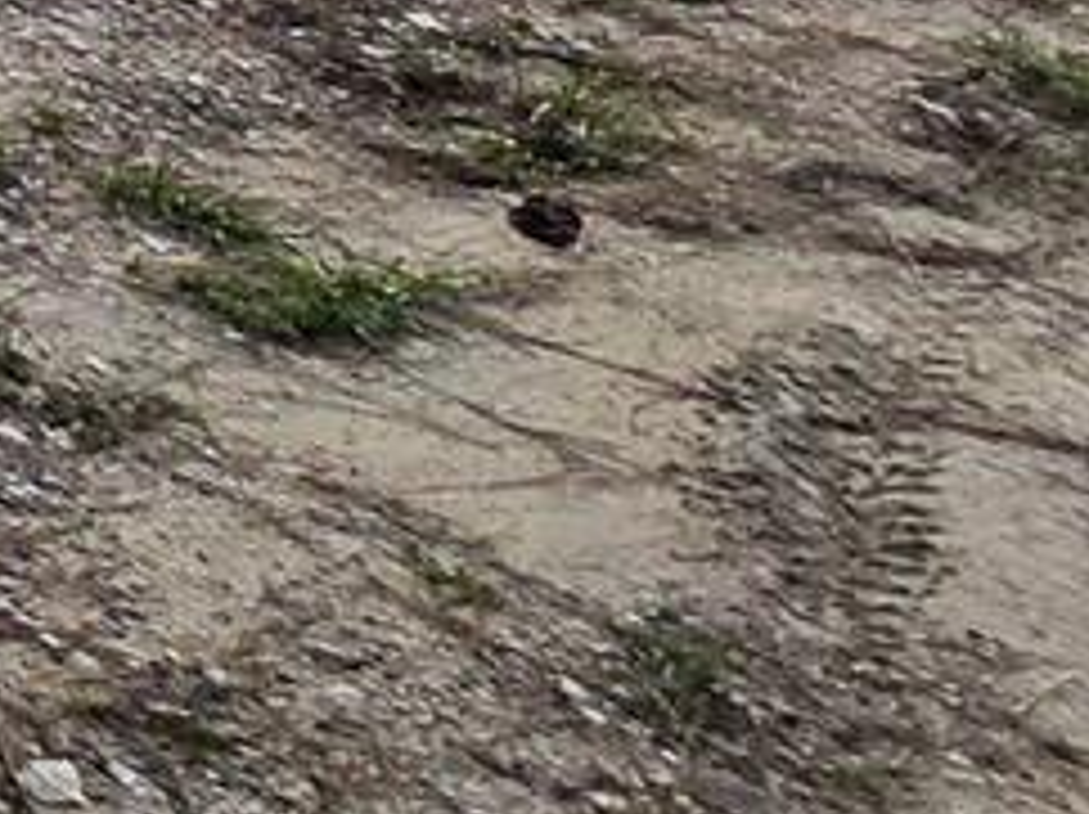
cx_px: -2205
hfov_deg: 11.4
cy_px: -1291
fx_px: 2703
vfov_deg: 12.4
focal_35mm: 86
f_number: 2.2
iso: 100
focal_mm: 2.2
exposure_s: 1/4926
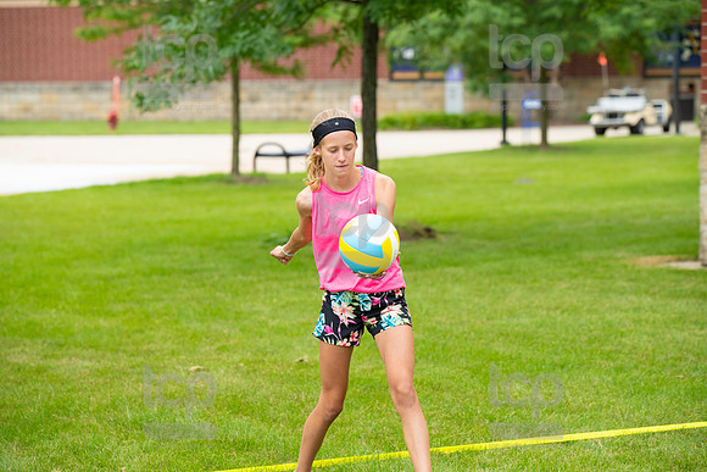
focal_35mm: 130
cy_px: 236
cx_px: 354
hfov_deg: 15.8
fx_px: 2554
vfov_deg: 10.6
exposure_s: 1/1000
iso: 640
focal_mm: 130
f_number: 4.5
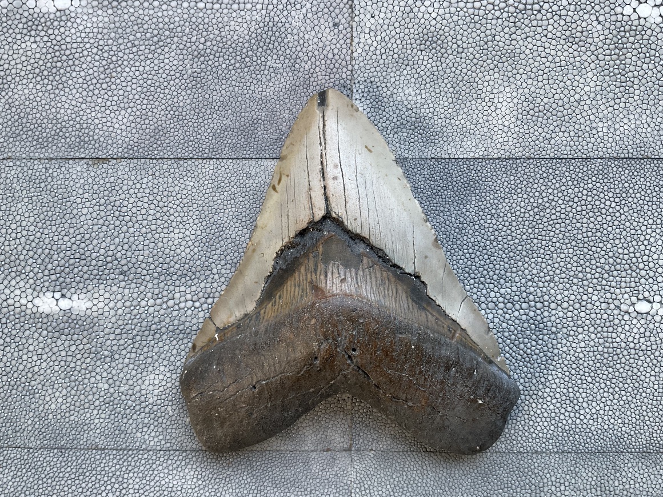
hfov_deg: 60.0
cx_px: 342
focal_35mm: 30
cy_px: 255
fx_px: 575
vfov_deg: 46.8
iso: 50
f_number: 1.8
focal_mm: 3
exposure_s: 1/60
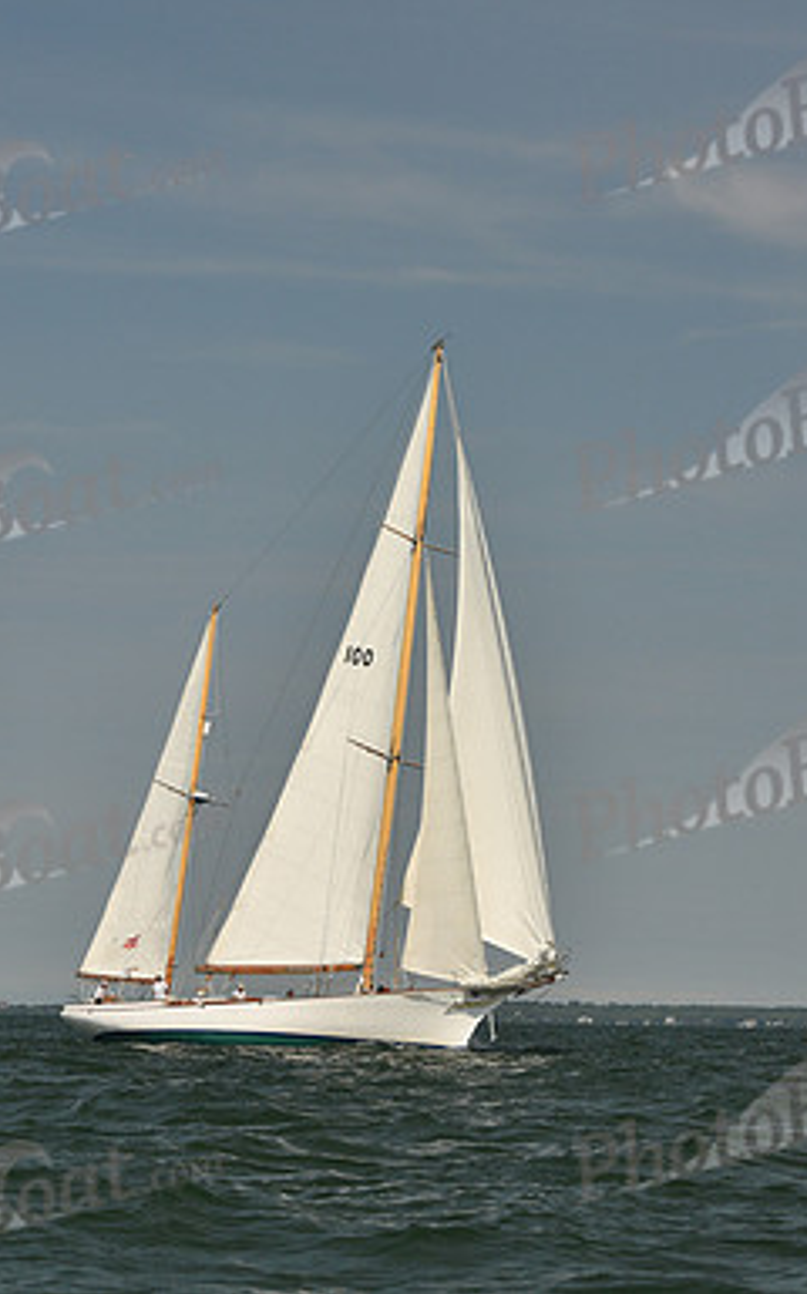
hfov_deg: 10.6
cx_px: 400
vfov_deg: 17.0
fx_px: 4336
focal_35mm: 123
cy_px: 647
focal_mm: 80
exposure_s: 1/1250
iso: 320
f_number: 8
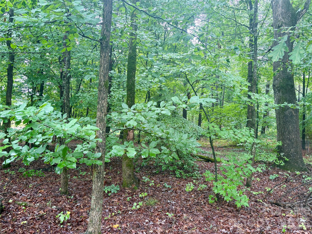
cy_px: 117
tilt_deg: +0.7
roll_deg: -2.0
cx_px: 156
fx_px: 234
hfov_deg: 67.3
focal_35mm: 26
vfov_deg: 53.1
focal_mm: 5.96
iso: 125
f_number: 1.6
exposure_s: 1/92
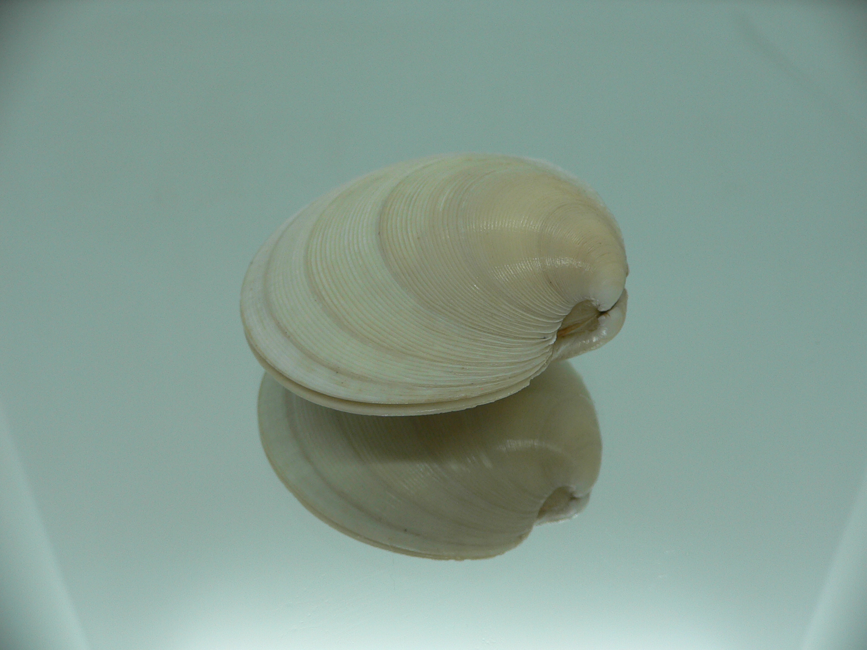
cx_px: 434
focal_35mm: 35
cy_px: 325
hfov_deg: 52.6
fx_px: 877
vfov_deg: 40.7
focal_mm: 4.6
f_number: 2.8
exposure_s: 1/60
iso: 80
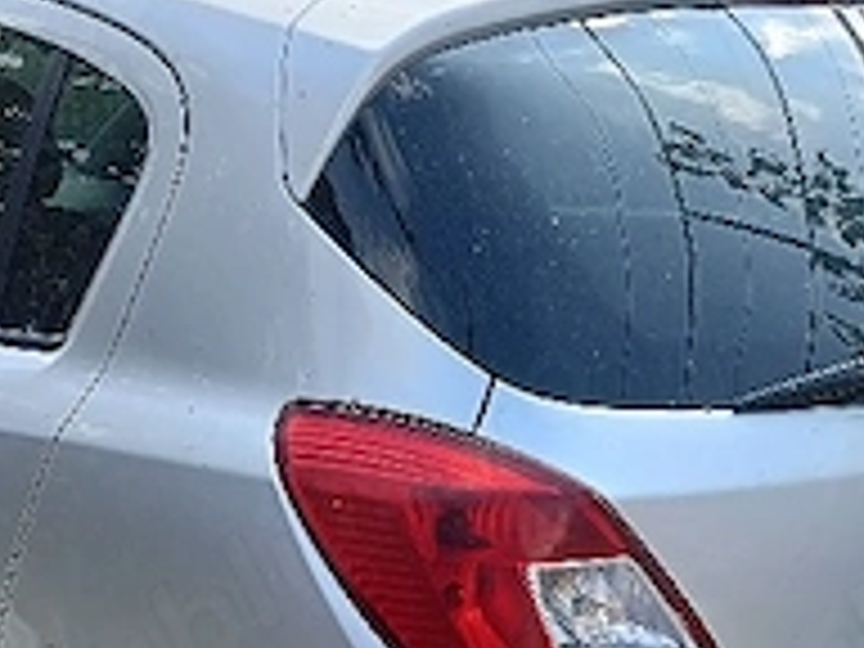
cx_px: 482
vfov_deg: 18.6
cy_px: 580
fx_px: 1947
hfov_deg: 25.0
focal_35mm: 78
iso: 50
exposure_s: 1/192
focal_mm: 4.7
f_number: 1.7
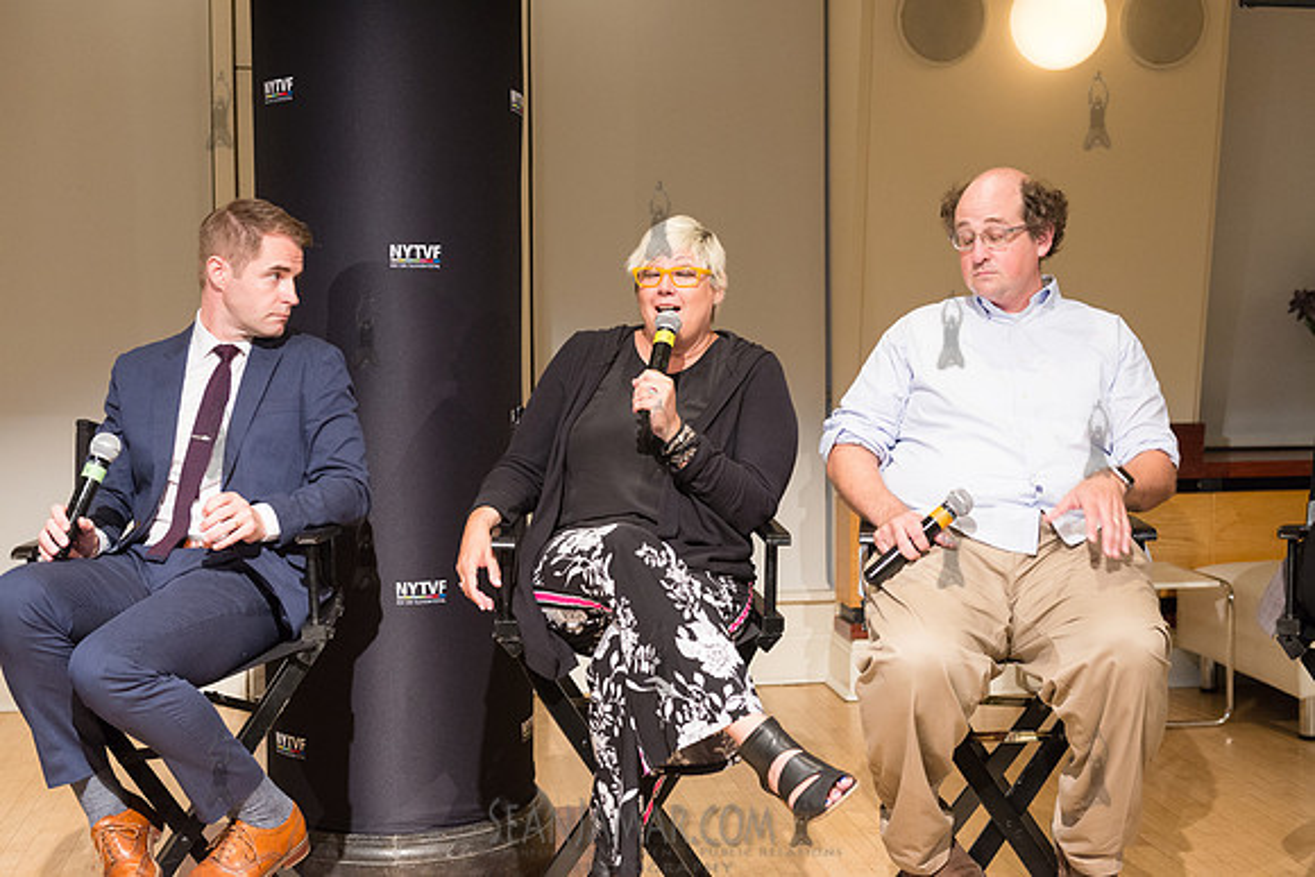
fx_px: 1754
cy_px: 438
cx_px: 658
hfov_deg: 41.1
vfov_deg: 28.1
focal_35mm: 48
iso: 2500
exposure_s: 1/160
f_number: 4
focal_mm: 48
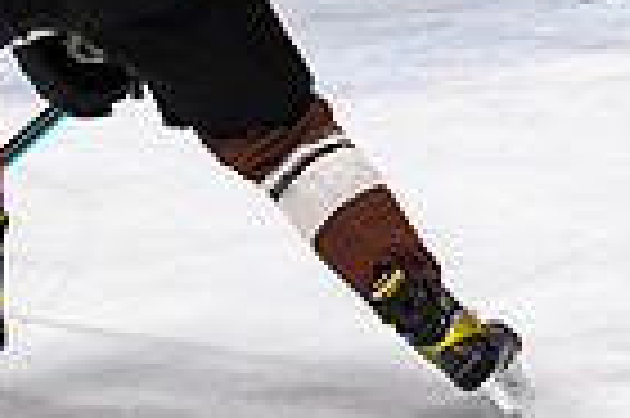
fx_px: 8915
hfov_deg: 4.0
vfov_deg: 2.7
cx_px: 1075
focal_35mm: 510
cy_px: -478
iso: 2000
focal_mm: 70
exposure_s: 1/800
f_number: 3.2
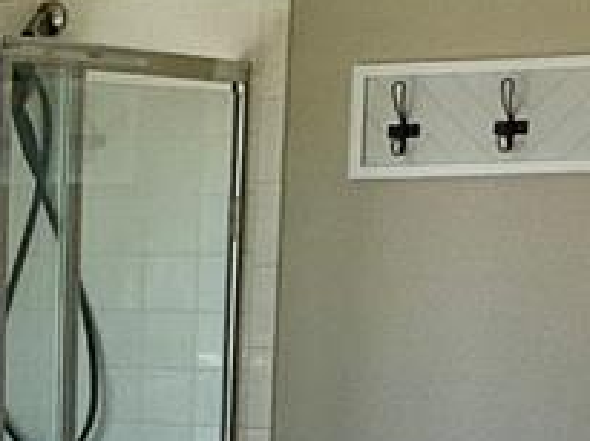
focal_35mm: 155
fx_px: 2637
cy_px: 794
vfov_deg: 9.1
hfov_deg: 11.8
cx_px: -446
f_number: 2.4
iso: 25
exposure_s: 1/200
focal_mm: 3.3
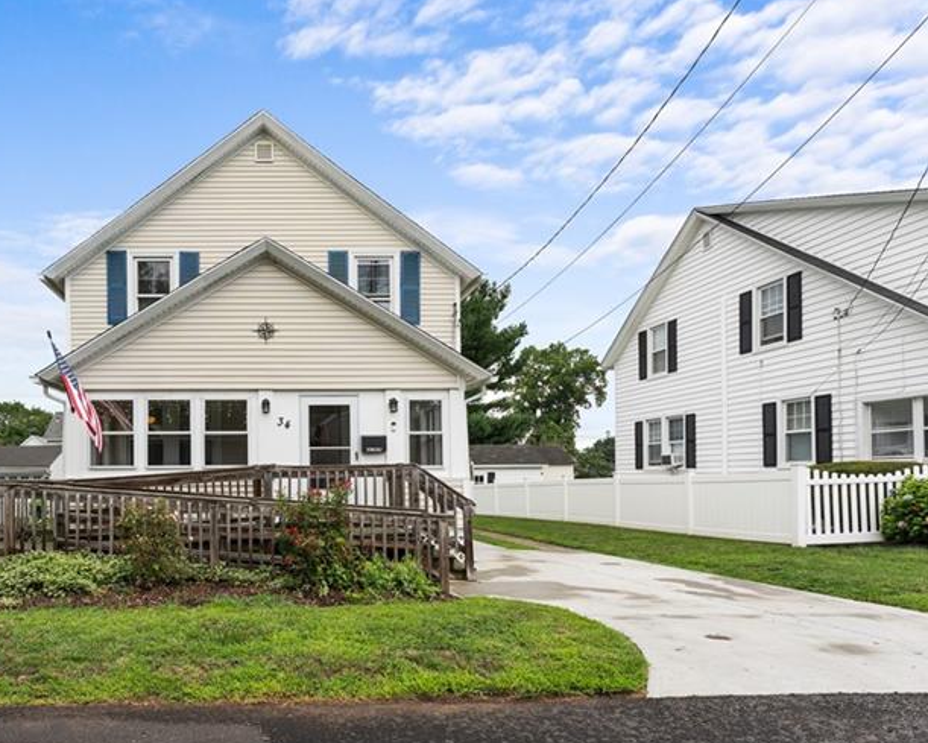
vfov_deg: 62.0
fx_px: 604
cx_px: 272
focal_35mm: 22
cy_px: 479
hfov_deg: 71.6
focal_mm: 14
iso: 200
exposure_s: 1/60
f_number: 9
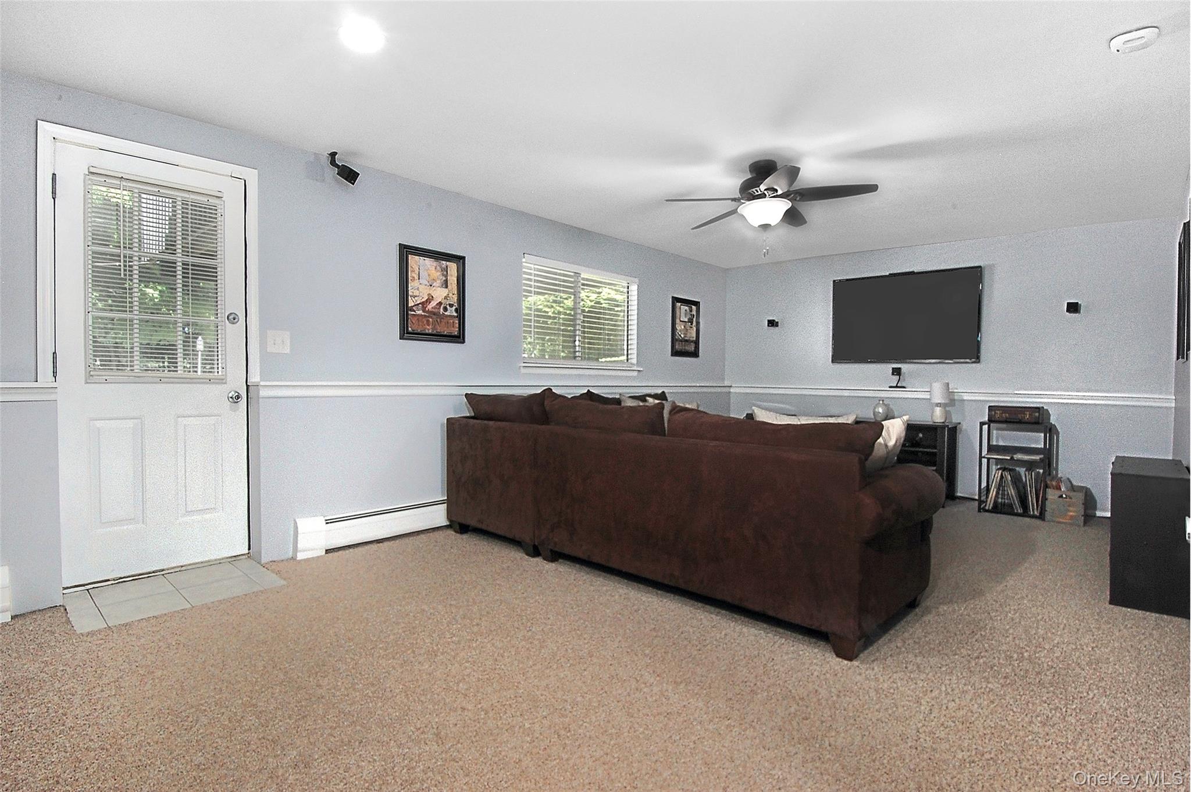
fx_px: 496
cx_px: 596
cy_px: 396
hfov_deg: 100.4
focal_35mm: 15
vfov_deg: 77.2
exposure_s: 1/20
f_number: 22
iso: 400
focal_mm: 10
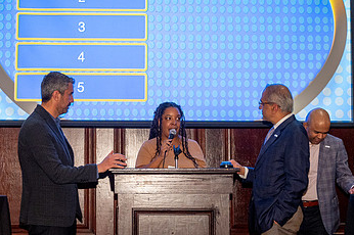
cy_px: 113
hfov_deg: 25.6
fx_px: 776
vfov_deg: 17.2
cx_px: 135
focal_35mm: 79
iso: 2500
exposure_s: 1/80
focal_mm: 46
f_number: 4
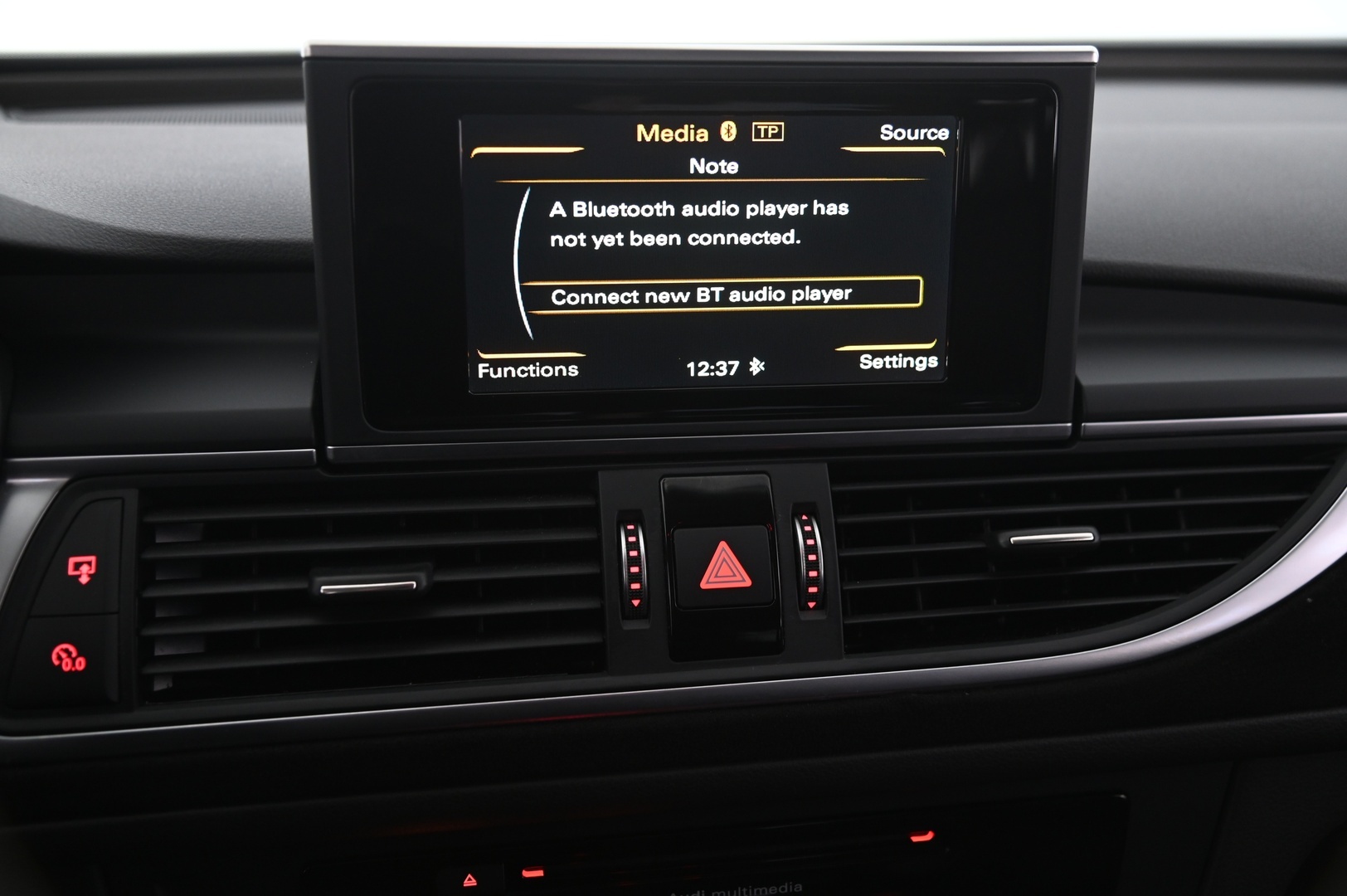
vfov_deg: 35.0
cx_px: 674
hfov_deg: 50.7
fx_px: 1421
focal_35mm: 38
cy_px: 448
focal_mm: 38
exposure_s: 1/25
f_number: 4
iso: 2000
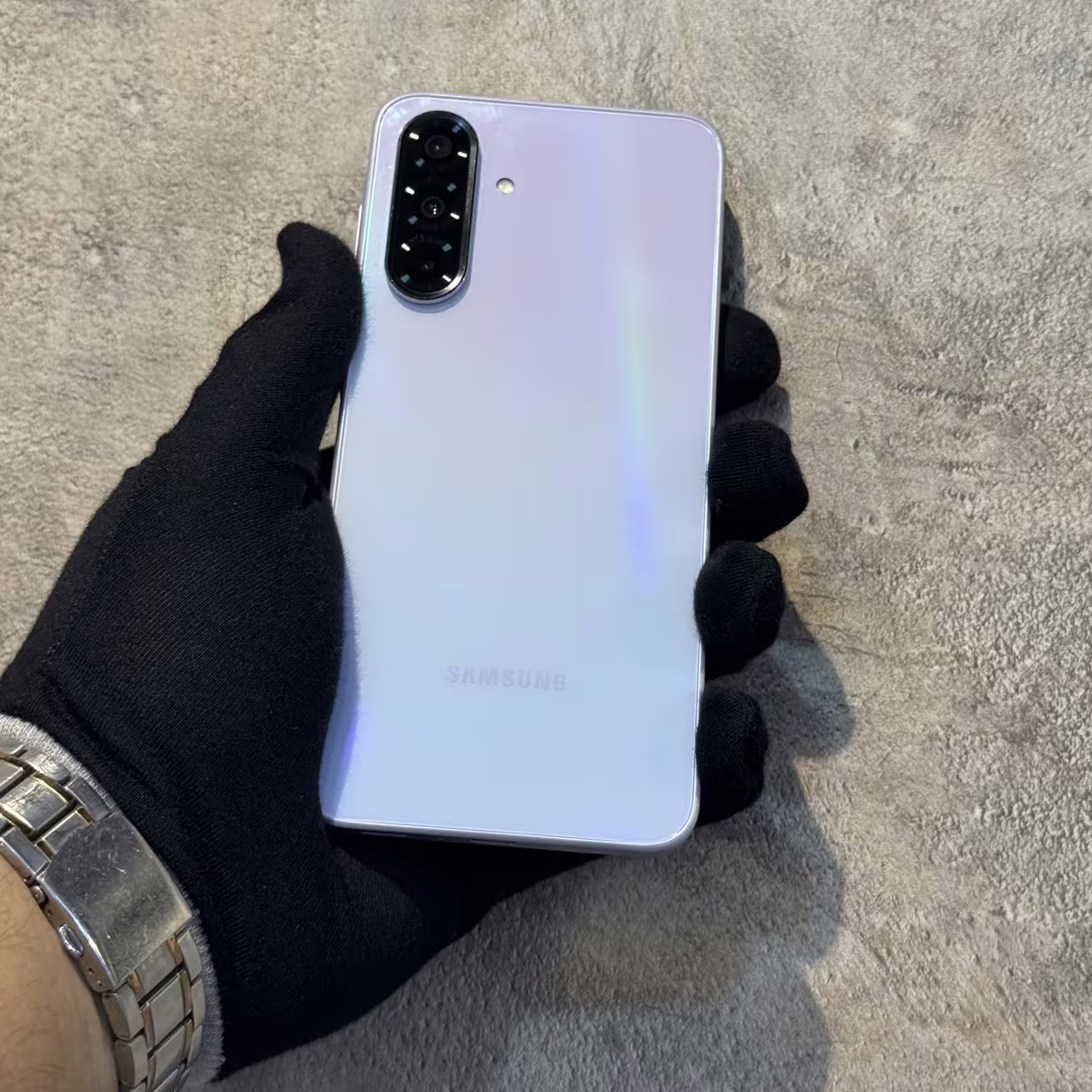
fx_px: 2034
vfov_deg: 29.9
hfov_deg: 30.0
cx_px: 546
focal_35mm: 57
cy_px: 372
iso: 64
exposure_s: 1/50
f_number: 1.78
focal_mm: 6.76
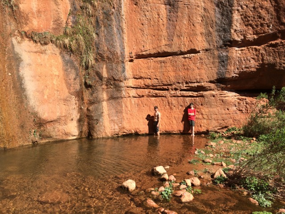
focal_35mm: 29
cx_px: 142
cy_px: 107
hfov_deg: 61.7
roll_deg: +0.4
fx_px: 239
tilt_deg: -4.7
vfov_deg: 48.2
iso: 32
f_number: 2.2
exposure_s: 1/1414
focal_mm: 4.15
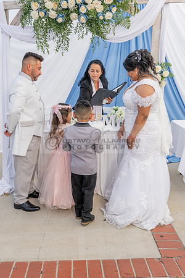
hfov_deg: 36.8
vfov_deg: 53.1
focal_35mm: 36
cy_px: 139
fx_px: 277
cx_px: 76
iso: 200
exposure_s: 1/125
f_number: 6.3
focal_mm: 24
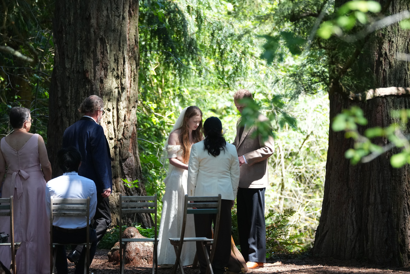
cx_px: 205
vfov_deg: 5.3
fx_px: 2949
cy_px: 137
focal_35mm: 259
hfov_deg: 8.0
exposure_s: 1/500
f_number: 6.3
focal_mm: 259
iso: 2000
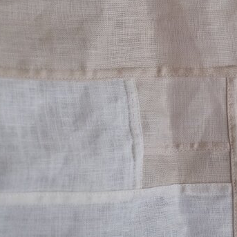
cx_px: 178
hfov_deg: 16.2
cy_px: 37
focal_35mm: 107
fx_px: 829
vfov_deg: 16.1
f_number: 2.8
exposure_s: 1/100
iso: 2500
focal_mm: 30
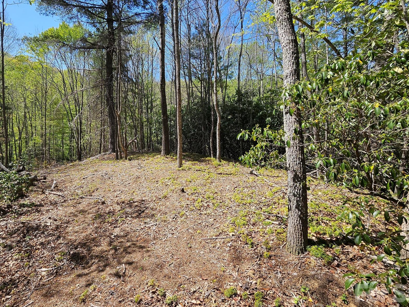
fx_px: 201
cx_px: 171
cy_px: 135
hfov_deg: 90.2
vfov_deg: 74.4
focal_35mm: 17
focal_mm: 1.74
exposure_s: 1/671
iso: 32
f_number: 2.2
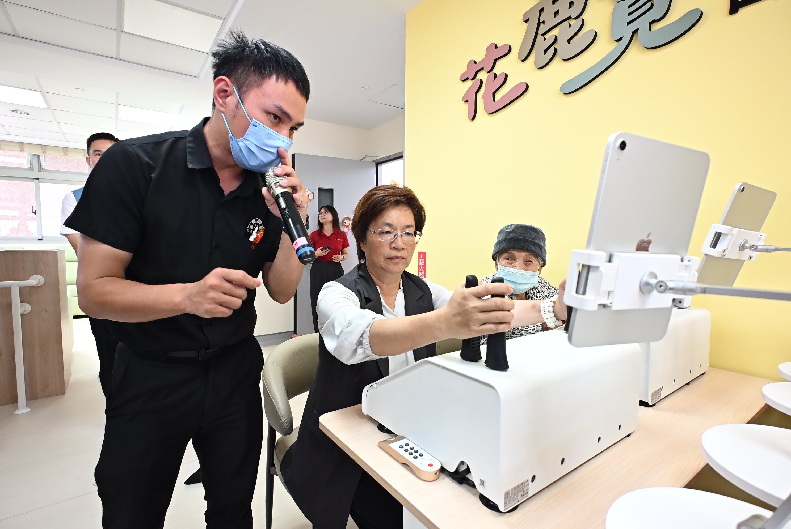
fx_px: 396
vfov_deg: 67.5
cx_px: 396
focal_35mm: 18
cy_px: 264
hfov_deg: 89.9
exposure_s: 1/160
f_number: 4.5
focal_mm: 12
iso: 1250
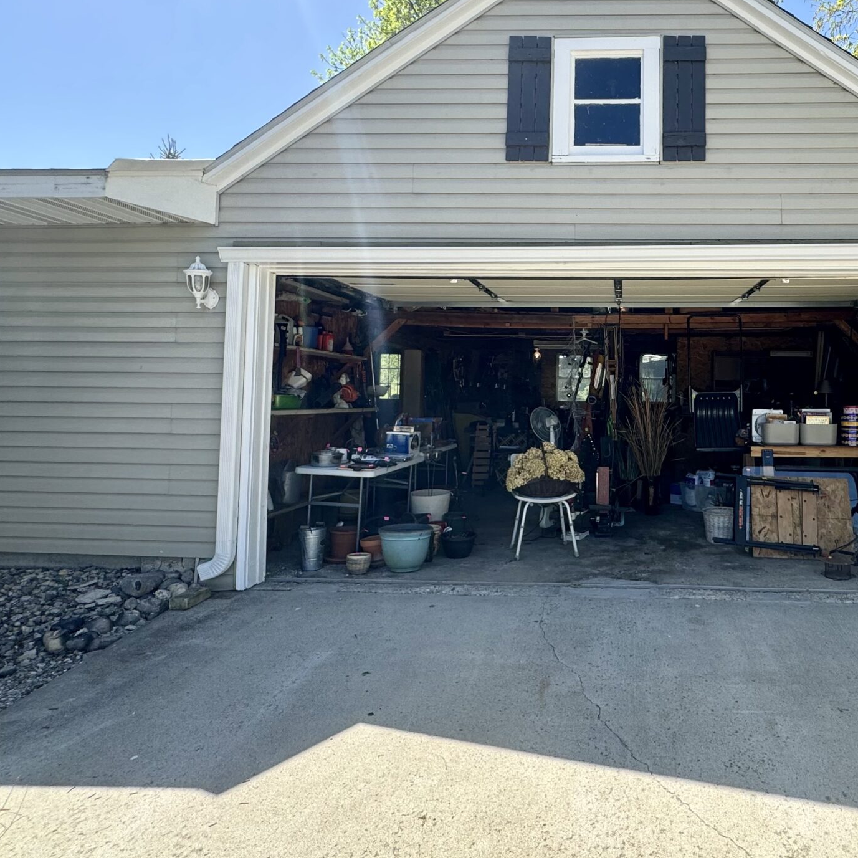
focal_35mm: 23
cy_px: 372
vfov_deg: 67.0
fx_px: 645
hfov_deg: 64.7
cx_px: 600
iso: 40
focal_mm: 2.22
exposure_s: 1/561
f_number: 2.2
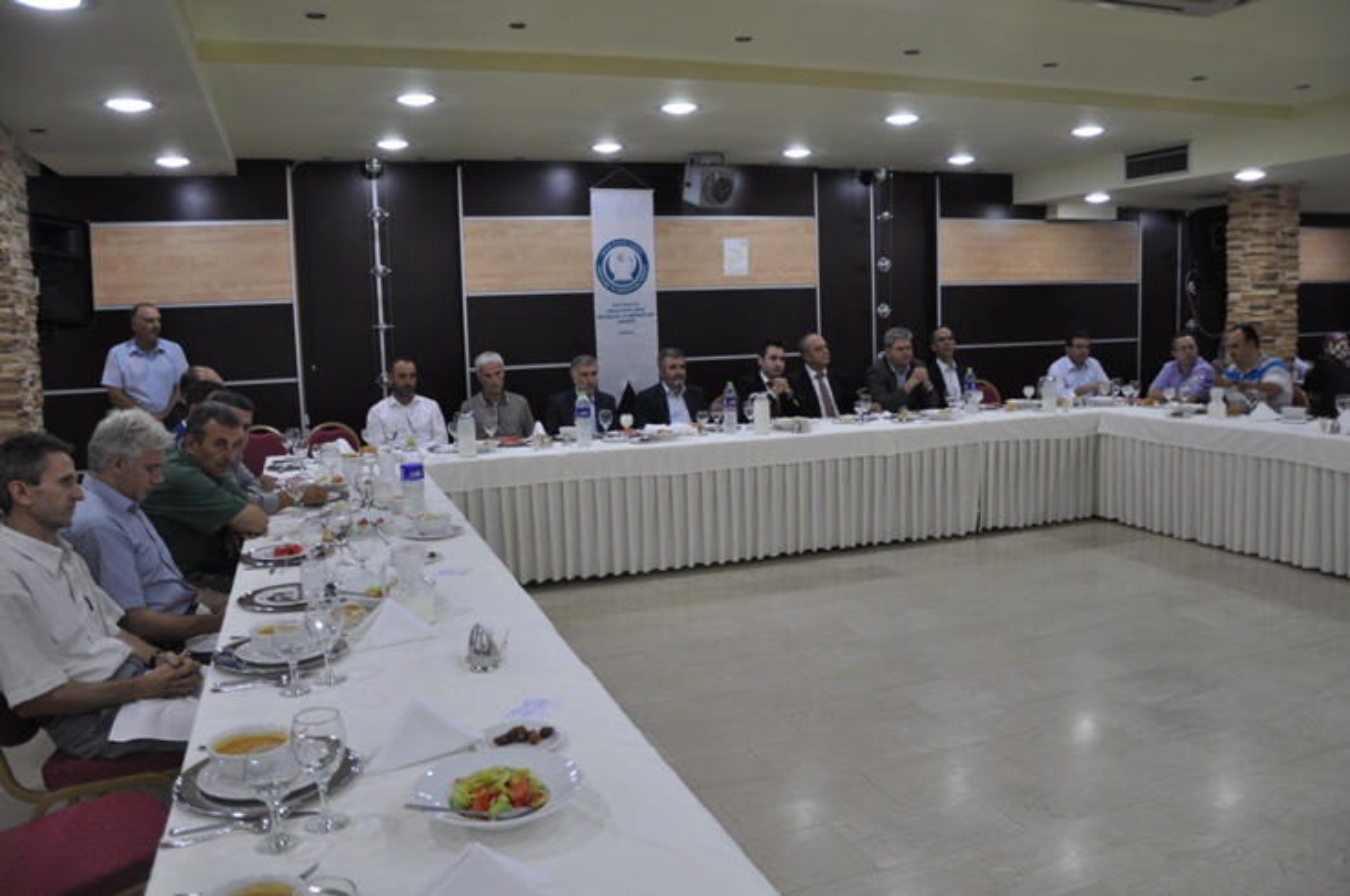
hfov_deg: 67.5
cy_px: 448
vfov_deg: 47.8
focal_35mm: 27
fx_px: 1011
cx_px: 675
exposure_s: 1/80
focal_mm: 18
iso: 400
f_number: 4.5
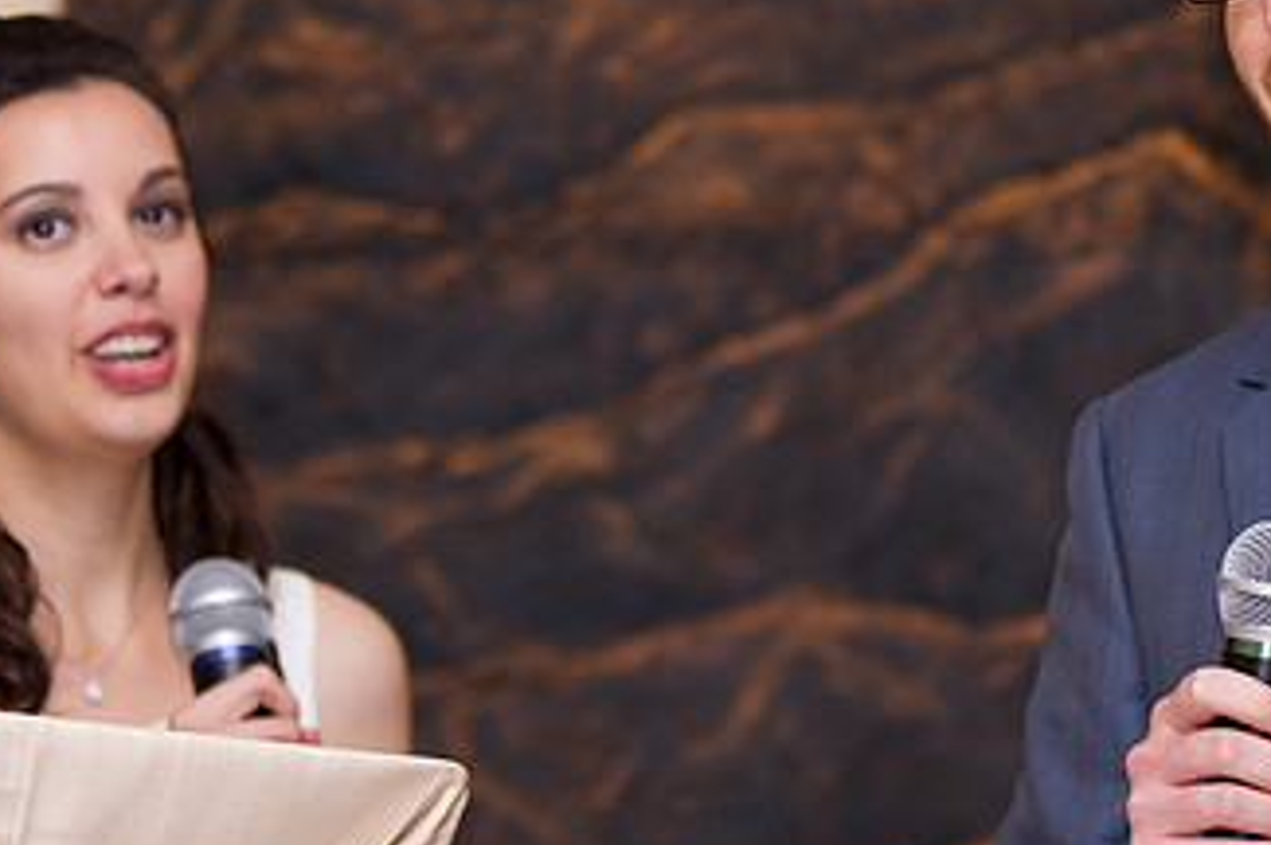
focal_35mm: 289
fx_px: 10193
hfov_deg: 7.1
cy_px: 397
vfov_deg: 4.7
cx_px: 704
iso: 400
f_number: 2.8
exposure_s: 1/160
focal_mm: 107.5
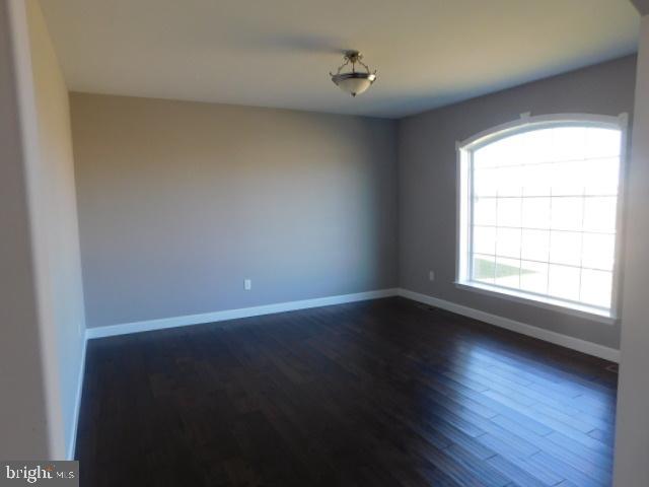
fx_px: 431
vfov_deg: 58.9
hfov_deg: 73.9
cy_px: 244
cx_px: 324
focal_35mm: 23
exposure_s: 1/50
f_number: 3
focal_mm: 4
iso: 125
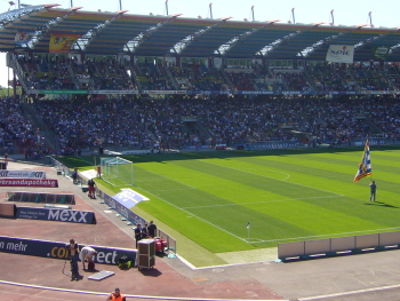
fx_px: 578
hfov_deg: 38.2
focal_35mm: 50
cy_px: 91
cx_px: 197
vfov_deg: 28.9
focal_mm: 5.8
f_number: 5.6
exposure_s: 1/200
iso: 80
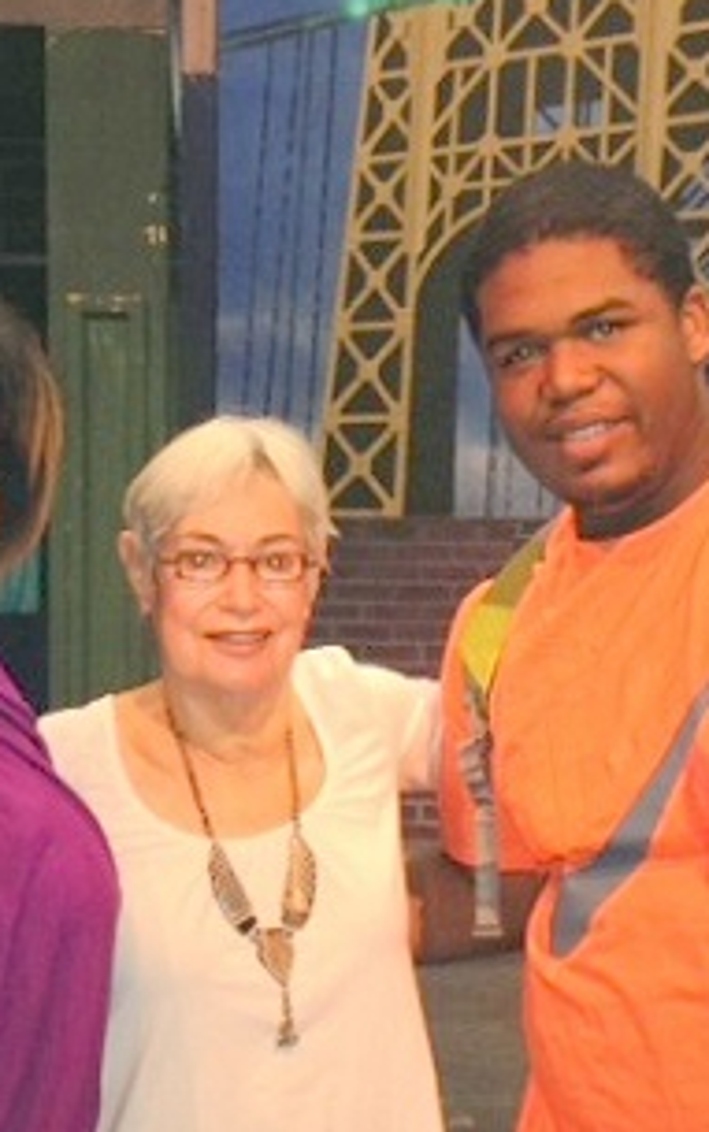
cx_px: 323
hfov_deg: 17.9
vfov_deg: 28.1
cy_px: 698
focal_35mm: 73
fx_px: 2254
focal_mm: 4.28
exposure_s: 1/16
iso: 125
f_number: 2.4
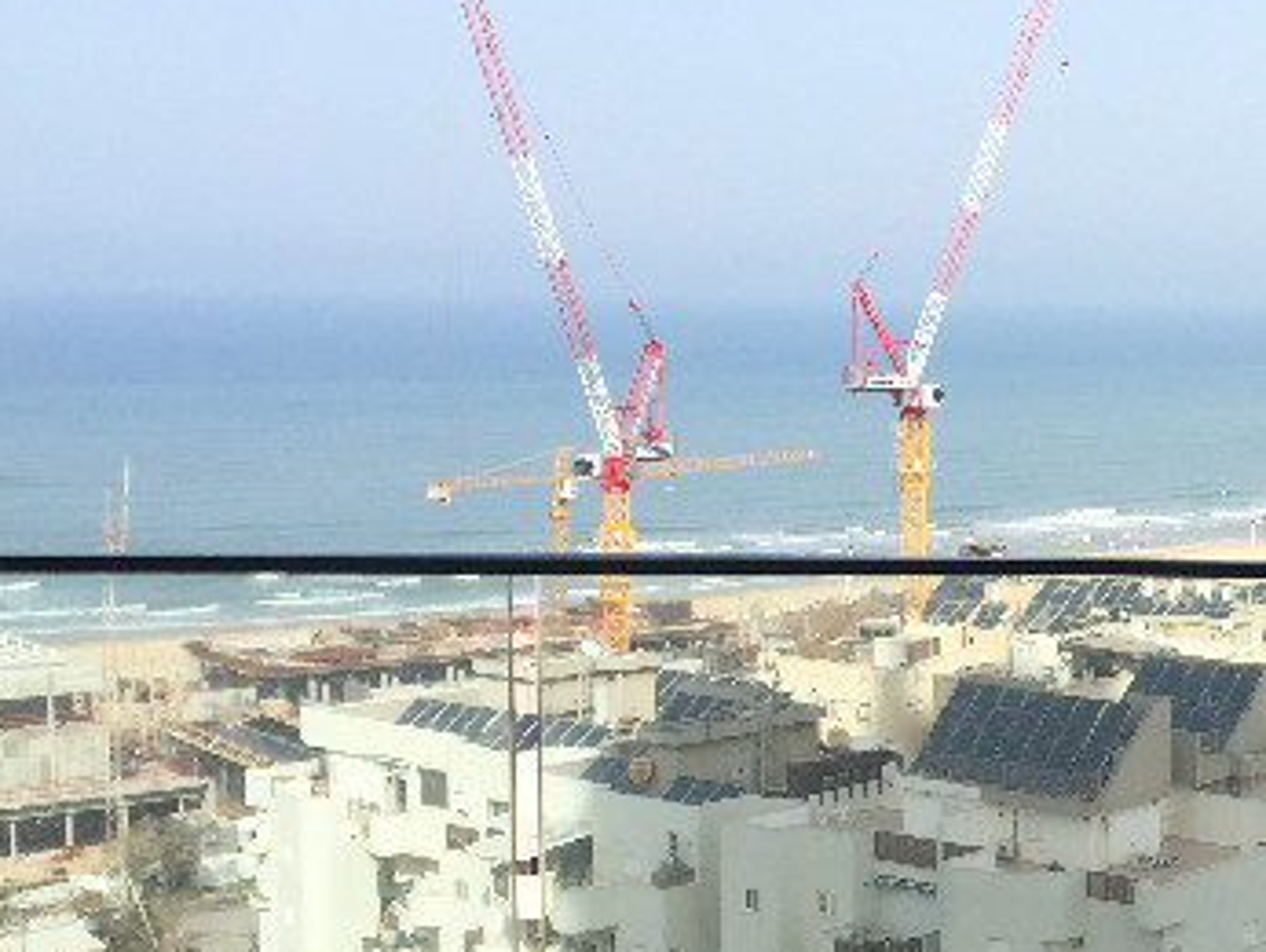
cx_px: 1390
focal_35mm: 67
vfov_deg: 21.9
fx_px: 2452
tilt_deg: -3.9
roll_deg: -1.9
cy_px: 524
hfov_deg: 26.7
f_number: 2.2
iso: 32
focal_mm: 4.15
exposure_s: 1/2475
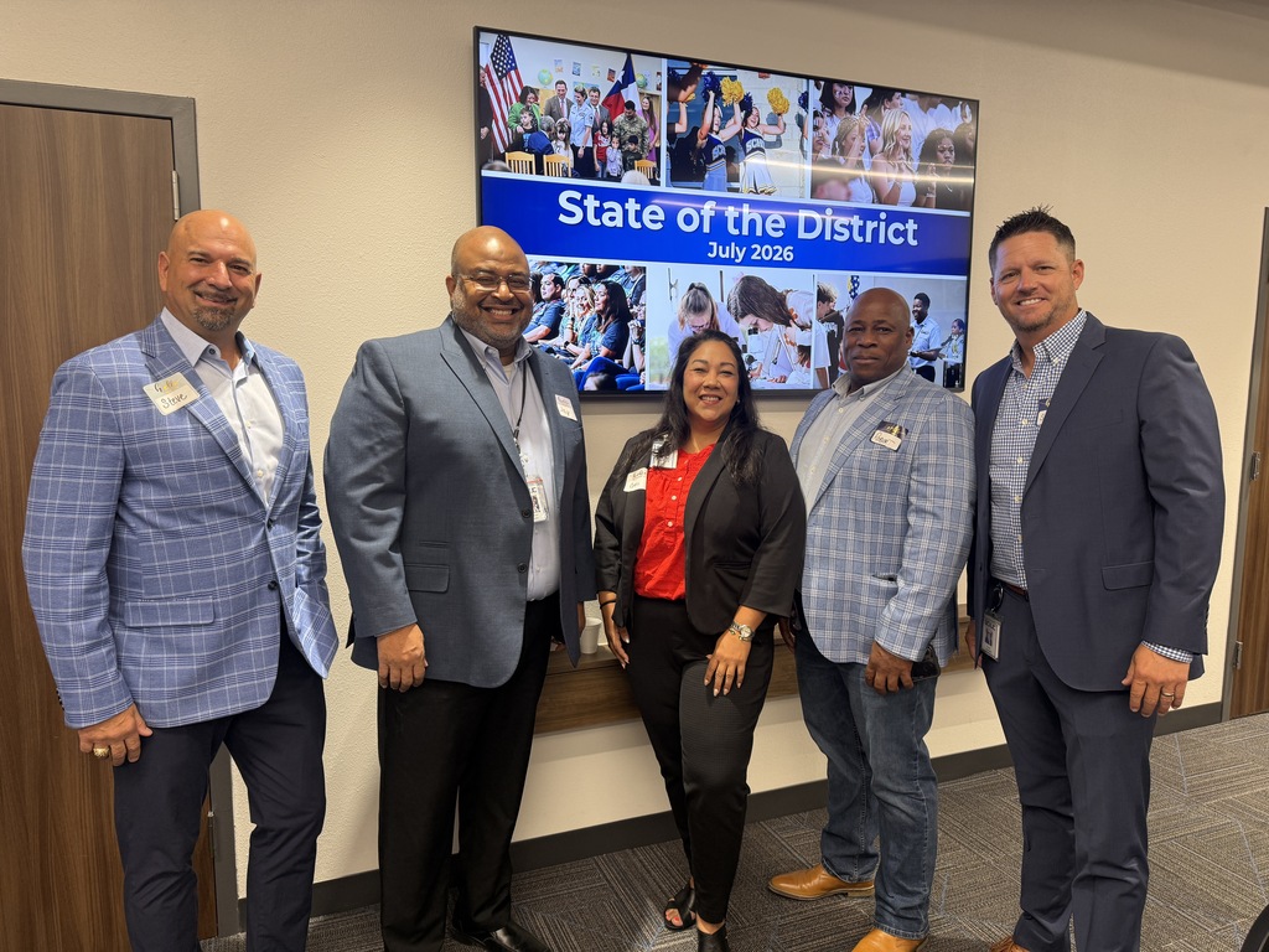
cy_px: 476
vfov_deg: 56.8
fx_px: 880
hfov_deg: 71.6
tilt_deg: -6.2
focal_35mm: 24
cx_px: 634
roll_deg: -0.3
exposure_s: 1/60
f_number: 1.78
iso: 125
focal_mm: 6.76
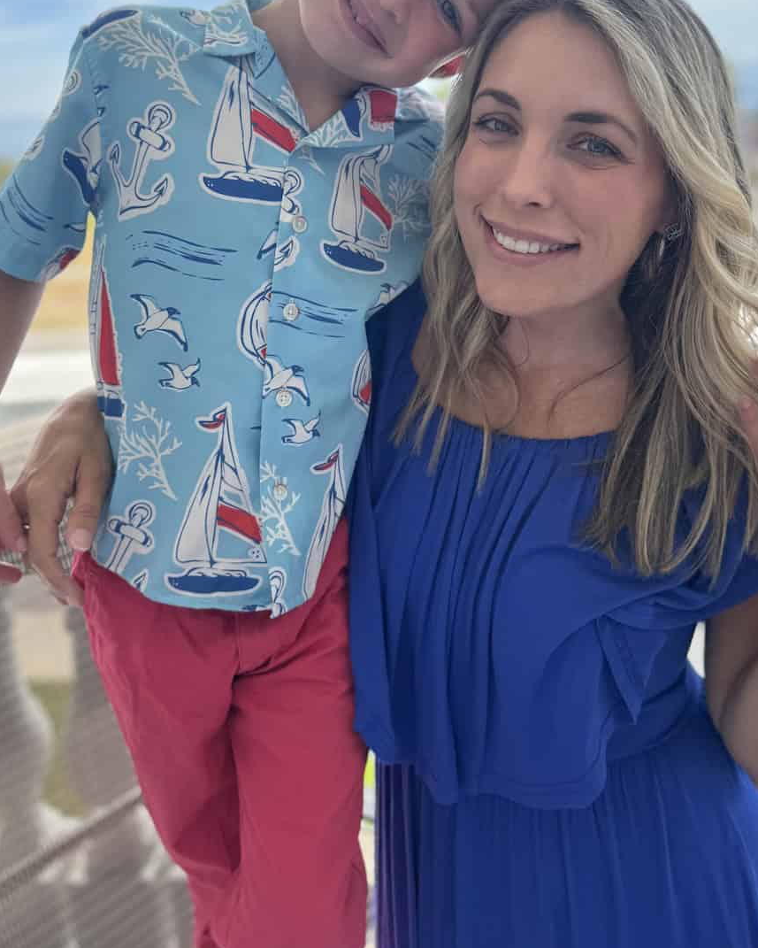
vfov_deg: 49.9
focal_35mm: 35
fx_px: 981
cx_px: 458
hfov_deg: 42.0
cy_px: 265
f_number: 1.8
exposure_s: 1/1131
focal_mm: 6.8
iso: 80
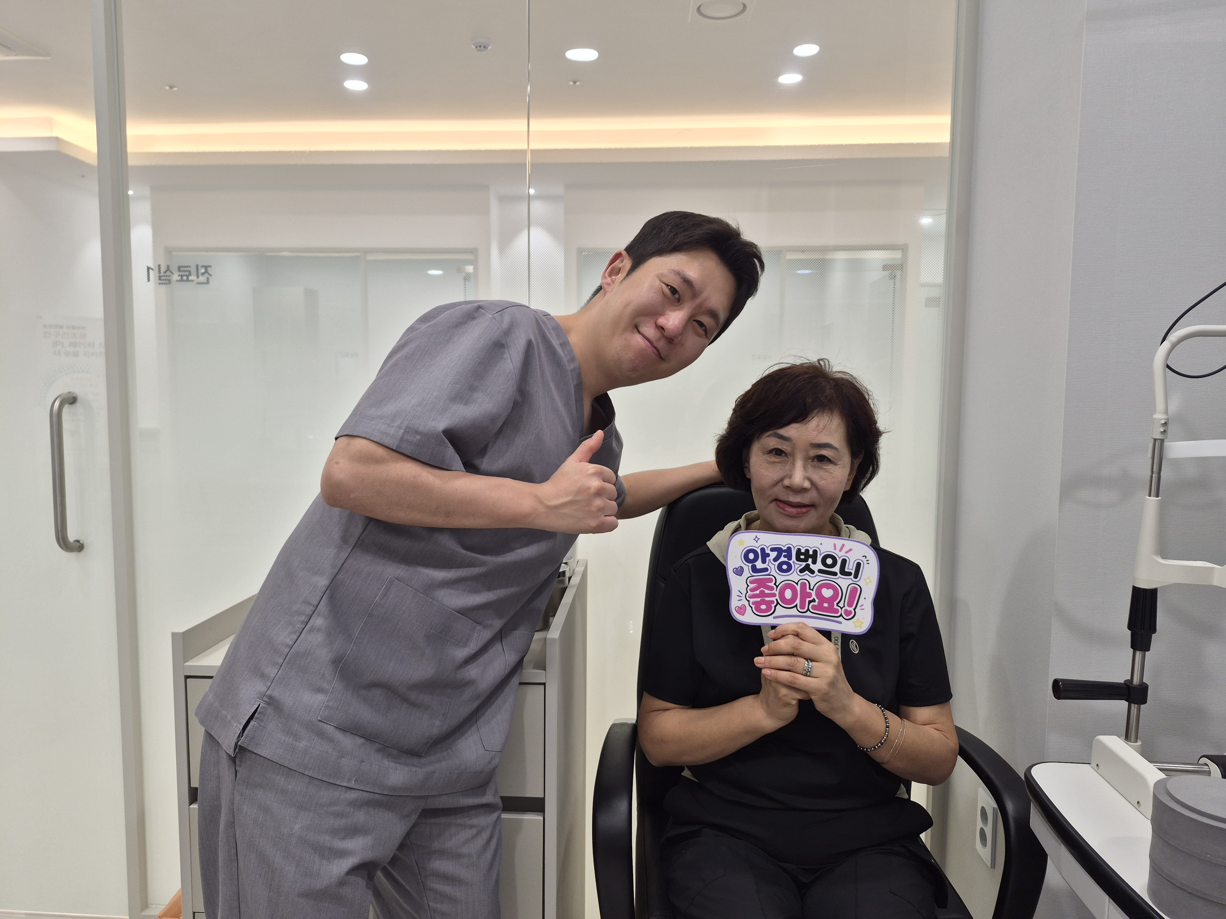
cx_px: 613
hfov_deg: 73.9
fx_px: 815
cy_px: 460
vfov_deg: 58.9
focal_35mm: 23
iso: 40
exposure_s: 1/120
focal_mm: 5.4
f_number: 1.8
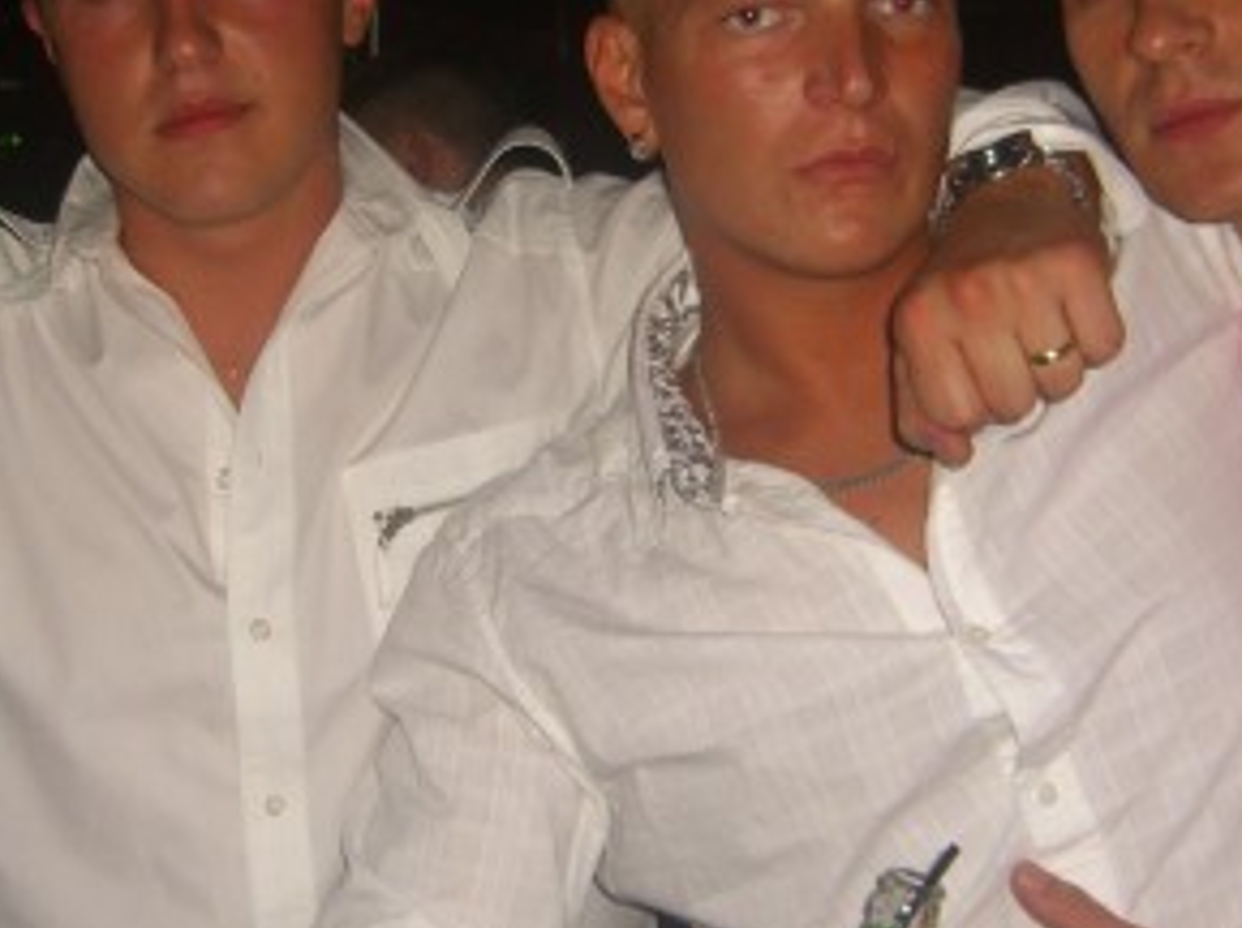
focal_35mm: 79
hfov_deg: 24.7
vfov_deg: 18.6
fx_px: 2831
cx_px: 533
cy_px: 412
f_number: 2.8
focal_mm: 7.9
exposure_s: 1/60
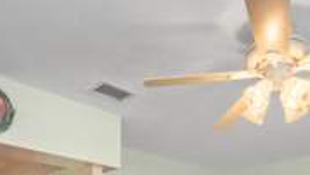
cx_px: 158
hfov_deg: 45.4
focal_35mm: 45
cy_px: 262
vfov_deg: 22.1
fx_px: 370
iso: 500
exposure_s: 1/2.5
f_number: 11
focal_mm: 16
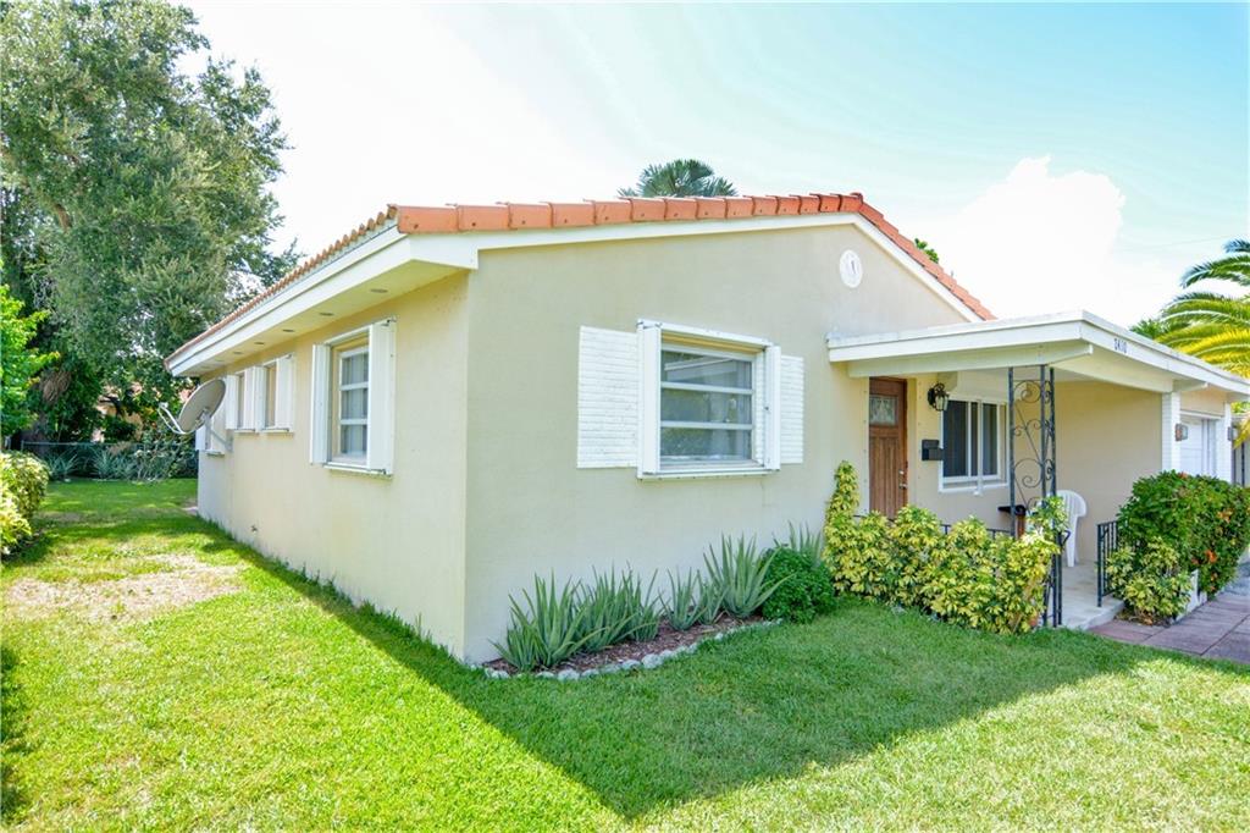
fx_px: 677
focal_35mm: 20
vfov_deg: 63.2
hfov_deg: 85.4
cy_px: 416
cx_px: 625
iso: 200
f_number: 7.1
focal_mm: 13
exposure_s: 1/250
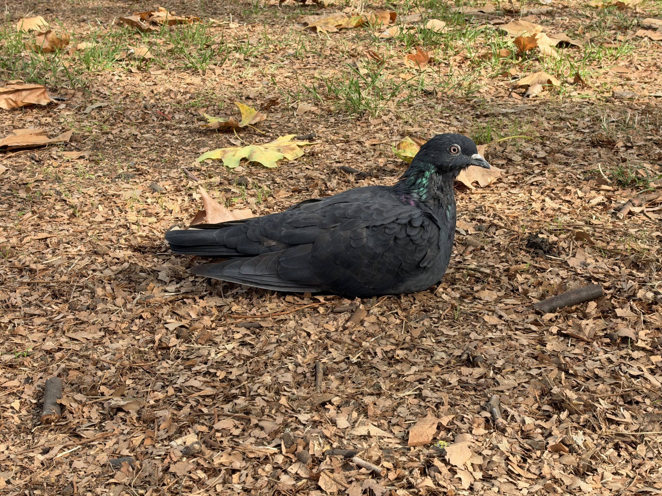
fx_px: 918
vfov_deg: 30.3
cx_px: 331
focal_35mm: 48
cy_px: 248
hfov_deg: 39.7
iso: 80
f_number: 4
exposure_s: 1/121
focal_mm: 6.93
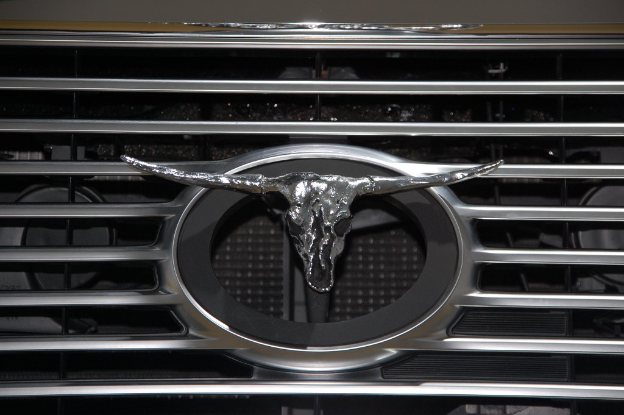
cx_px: 312
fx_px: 2858
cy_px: 208
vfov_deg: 8.3
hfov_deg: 12.5
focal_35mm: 165
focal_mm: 110
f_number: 5.6
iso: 400
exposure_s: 1/60
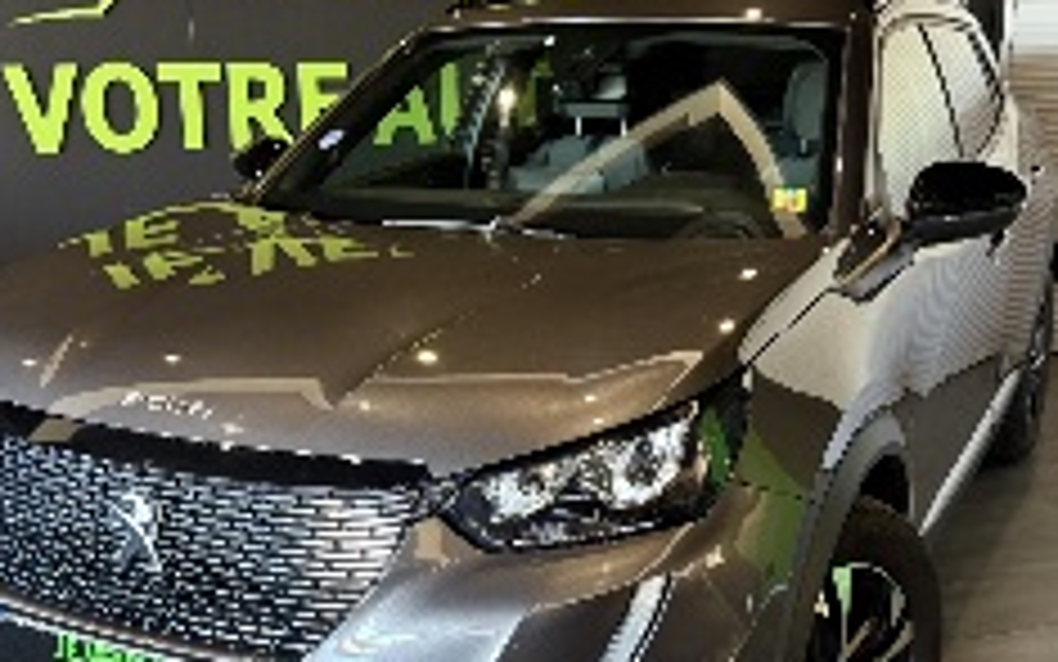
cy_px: 455
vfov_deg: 28.4
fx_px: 1298
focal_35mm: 45
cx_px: 482
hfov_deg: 44.3
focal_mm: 6.76
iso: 500
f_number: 1.78
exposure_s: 1/50
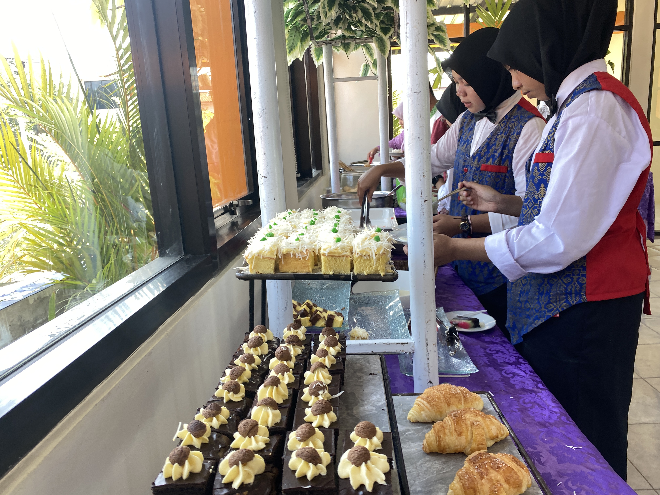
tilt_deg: -13.9
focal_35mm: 26
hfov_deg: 67.3
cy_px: 248
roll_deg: +5.2
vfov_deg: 53.1
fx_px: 496
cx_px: 330
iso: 50
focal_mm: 4.25
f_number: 1.8
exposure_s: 1/121
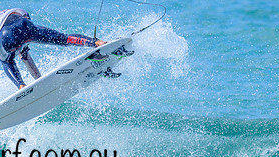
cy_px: 73
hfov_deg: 0.9
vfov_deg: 0.5
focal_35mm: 2393
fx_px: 17705
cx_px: 119
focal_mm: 800
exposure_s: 1/2000
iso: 400
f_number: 6.3
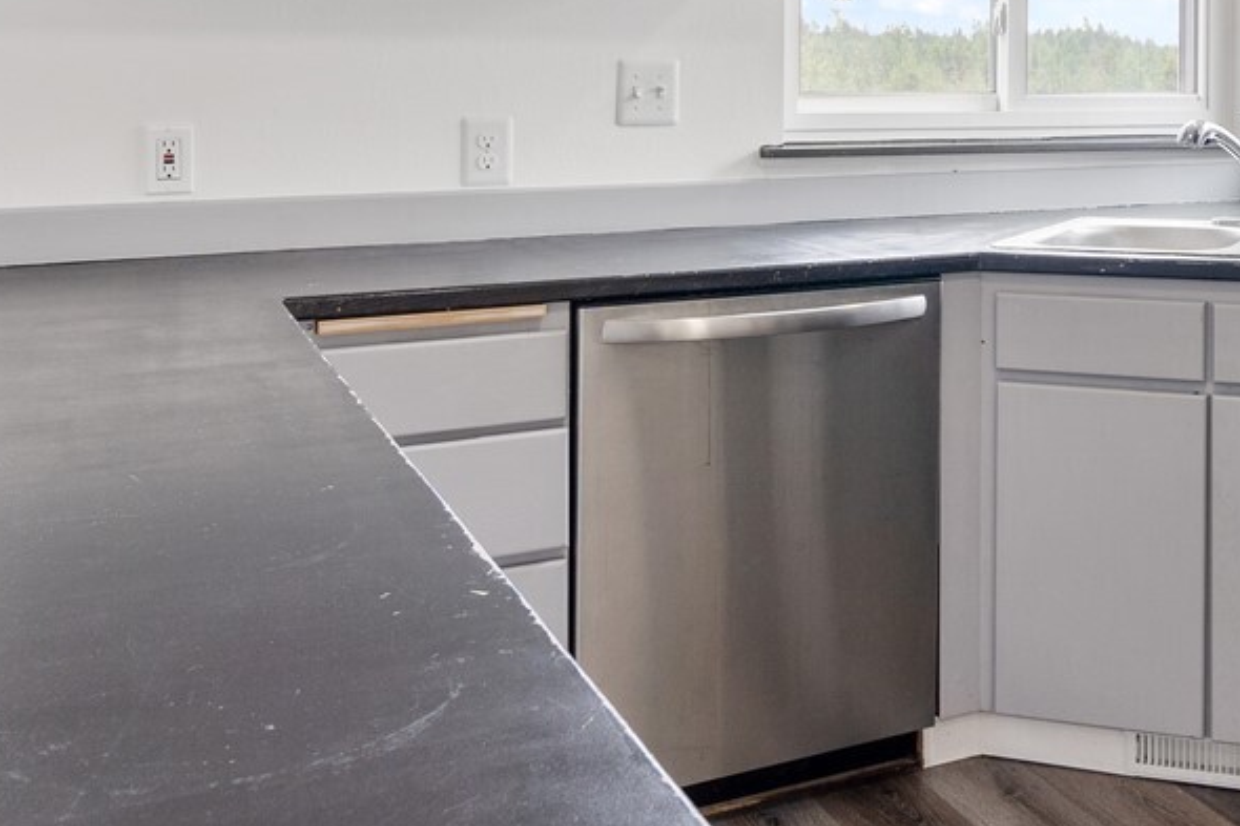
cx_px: 1148
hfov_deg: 39.3
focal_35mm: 46
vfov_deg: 27.9
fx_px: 1584
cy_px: 46
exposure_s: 1/6
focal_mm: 16
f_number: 9
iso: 250
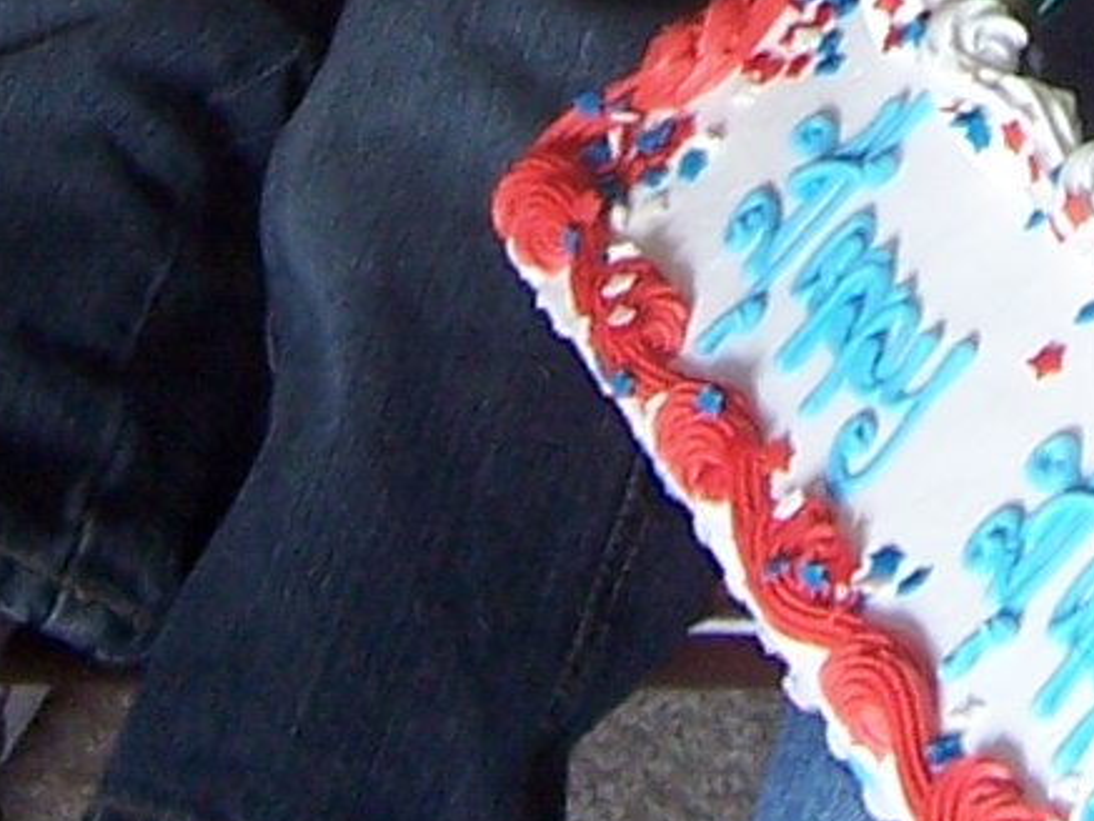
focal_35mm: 174
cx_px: 1312
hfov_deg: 11.1
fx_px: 5501
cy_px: -1309
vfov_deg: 7.8
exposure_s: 1/30
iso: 140
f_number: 3.4
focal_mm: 5.5
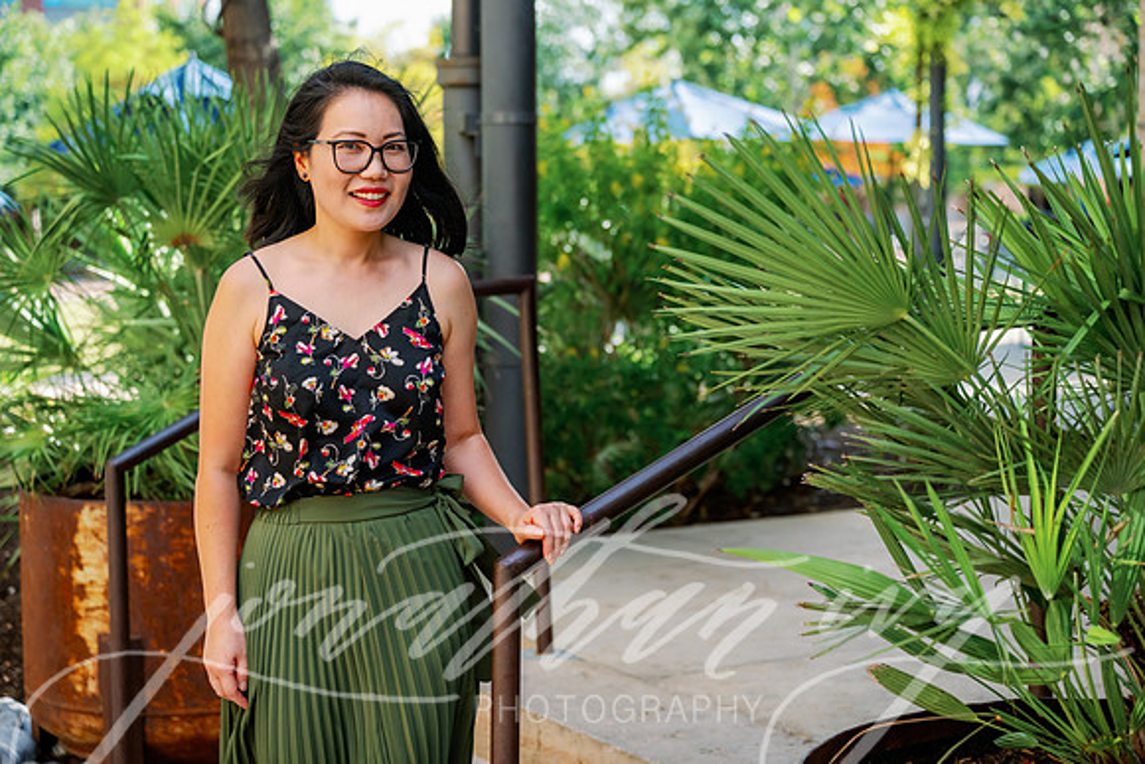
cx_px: 572
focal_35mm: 60
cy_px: 382
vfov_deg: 22.6
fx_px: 1909
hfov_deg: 33.4
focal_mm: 60
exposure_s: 1/1600
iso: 800
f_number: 3.5
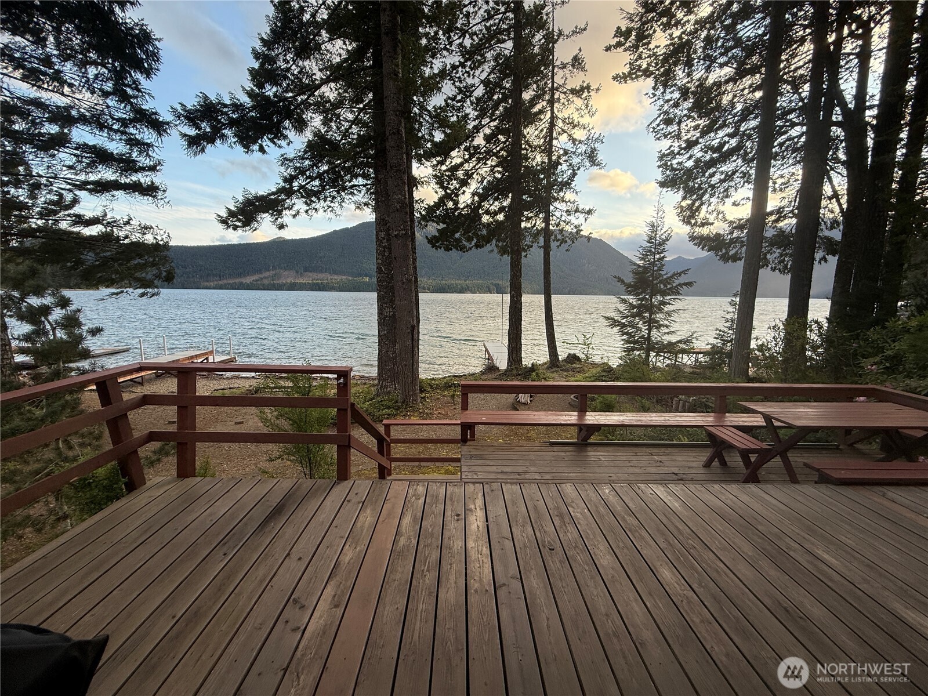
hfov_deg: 102.1
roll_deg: -0.8
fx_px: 375
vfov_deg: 85.7
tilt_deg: -7.6
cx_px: 464
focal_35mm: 14
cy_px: 348
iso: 50
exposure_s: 1/277
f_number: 2.2
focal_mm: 2.22
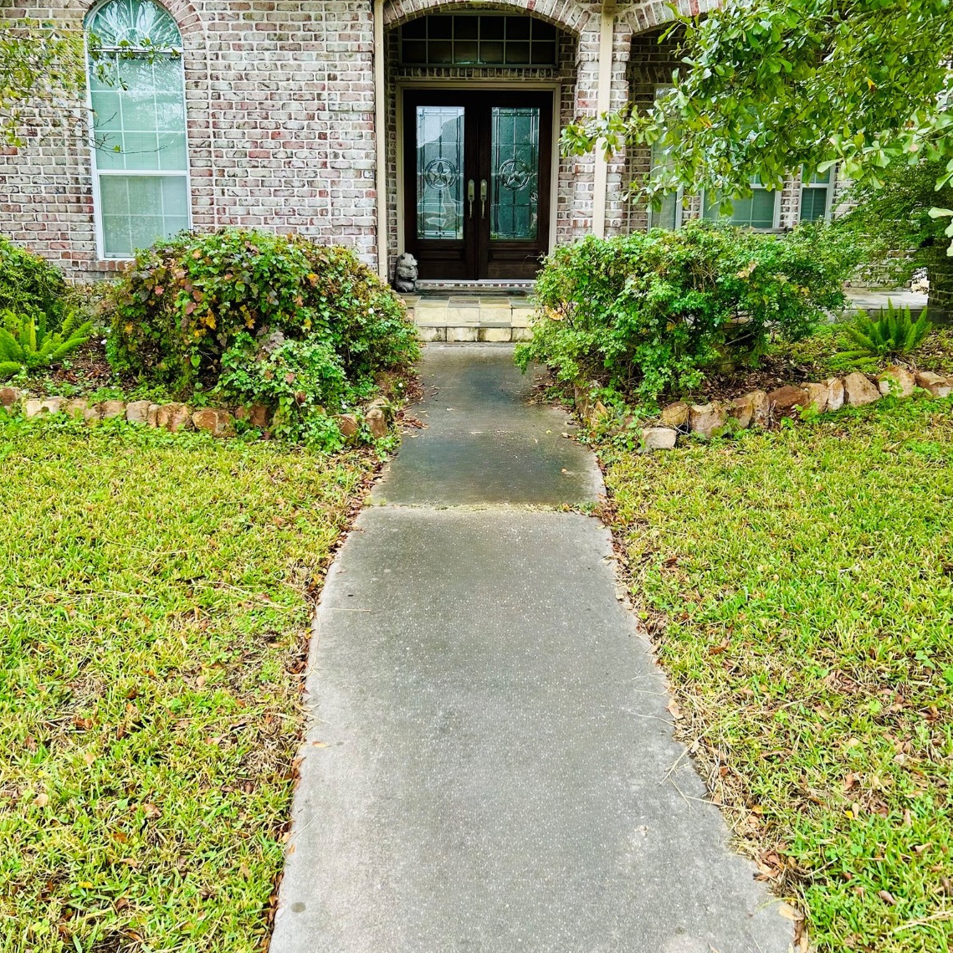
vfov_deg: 52.4
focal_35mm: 31
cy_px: 421
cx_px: 474
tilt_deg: -12.6
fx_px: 966
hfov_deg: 52.5
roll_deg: -1.1
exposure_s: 1/153
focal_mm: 5.7
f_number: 1.5
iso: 40
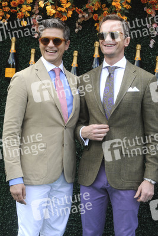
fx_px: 526
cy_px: 118
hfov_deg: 17.1
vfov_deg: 25.4
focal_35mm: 80
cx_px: 79
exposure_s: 1/640
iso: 640
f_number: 7.1
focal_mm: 80
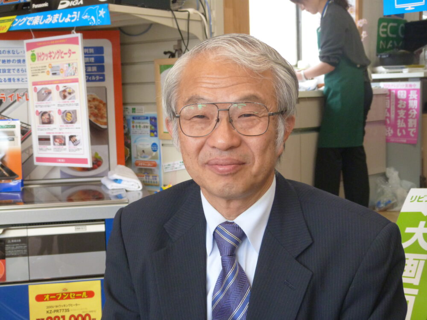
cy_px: 160
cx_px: 214
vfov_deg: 25.7
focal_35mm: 57
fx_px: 703
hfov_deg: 33.8
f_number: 3.2
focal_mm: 10.2
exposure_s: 1/60
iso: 320
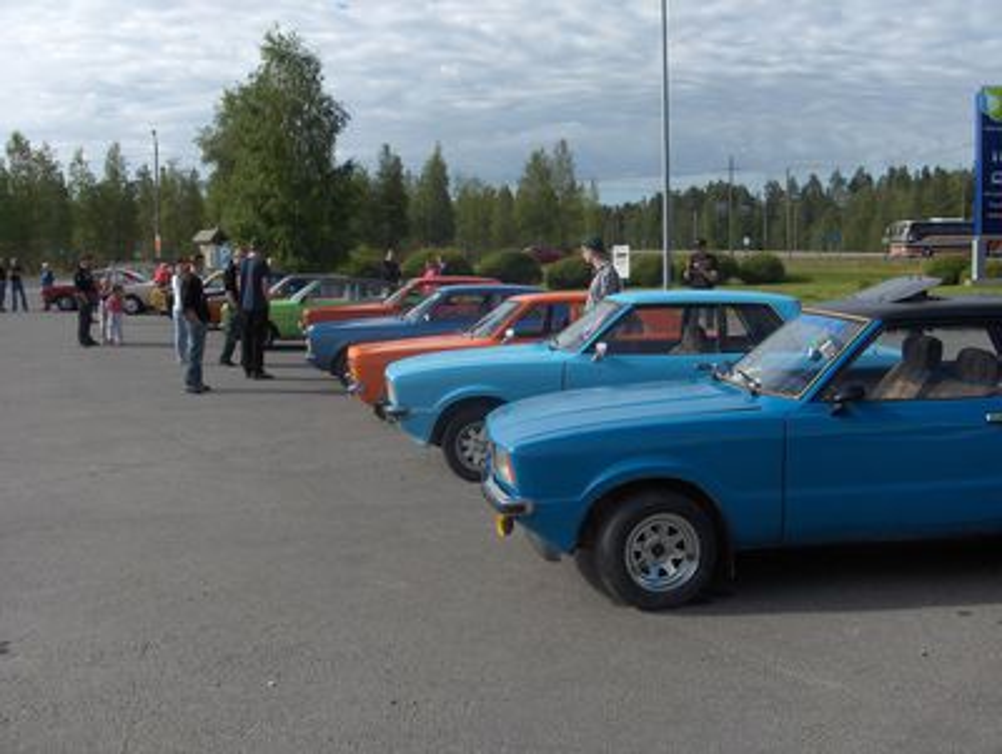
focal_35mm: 39
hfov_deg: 47.8
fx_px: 1130
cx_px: 501
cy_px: 377
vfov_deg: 36.9
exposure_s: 1/476
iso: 50
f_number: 4.8
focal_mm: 8
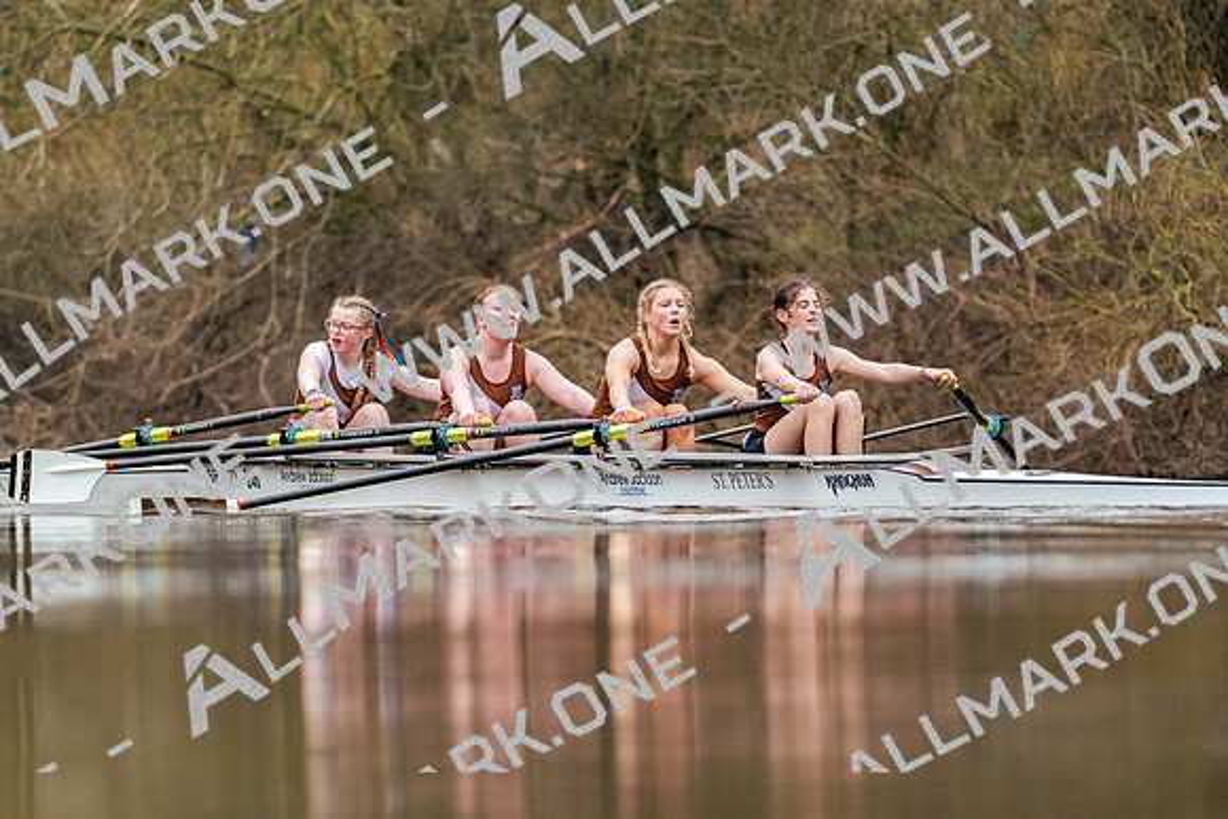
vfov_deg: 4.1
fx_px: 11327
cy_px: 410
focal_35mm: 332
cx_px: 614
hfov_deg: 6.2
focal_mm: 332
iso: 4000
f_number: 6.3
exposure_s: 1/2000
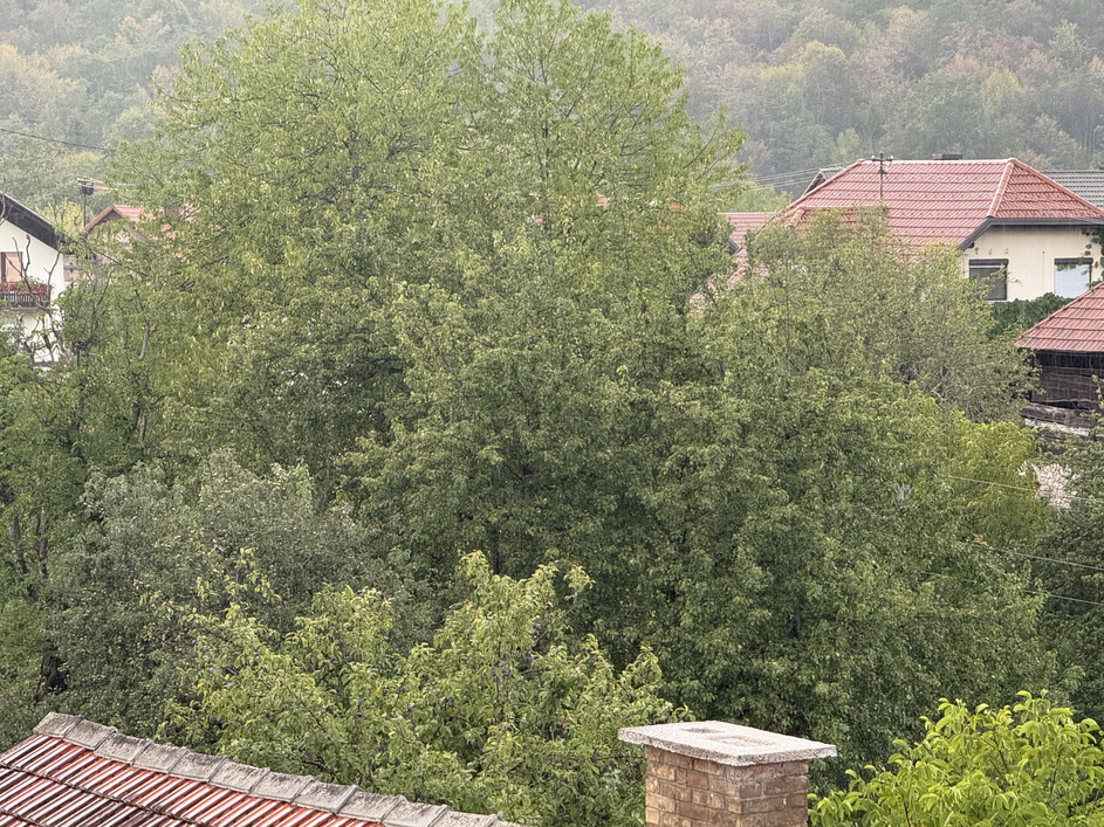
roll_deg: +0.3
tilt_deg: -3.3
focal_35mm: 120
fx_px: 3827
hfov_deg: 16.4
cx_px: 552
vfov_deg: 12.3
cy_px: 414
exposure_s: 1/99
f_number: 2.8
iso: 250
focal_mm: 15.66
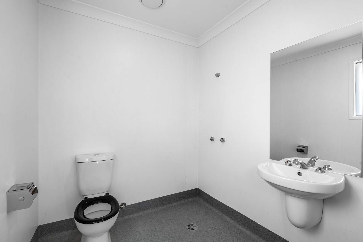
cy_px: 121
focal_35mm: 16
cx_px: 182
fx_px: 161
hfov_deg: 96.7
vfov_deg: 73.8
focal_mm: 16
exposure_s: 1/10
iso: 200
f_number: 8
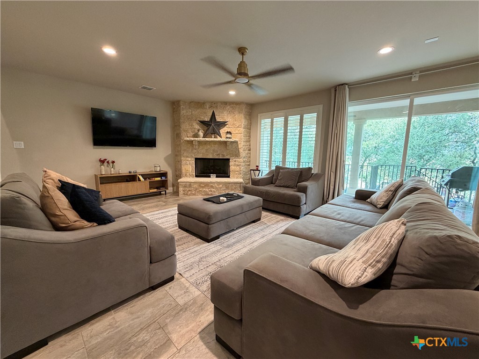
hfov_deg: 102.1
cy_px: 180
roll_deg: -0.8
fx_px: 194
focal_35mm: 14
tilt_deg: -8.1
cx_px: 240
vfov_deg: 85.7
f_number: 2.2
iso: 320
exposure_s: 1/60
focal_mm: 2.22
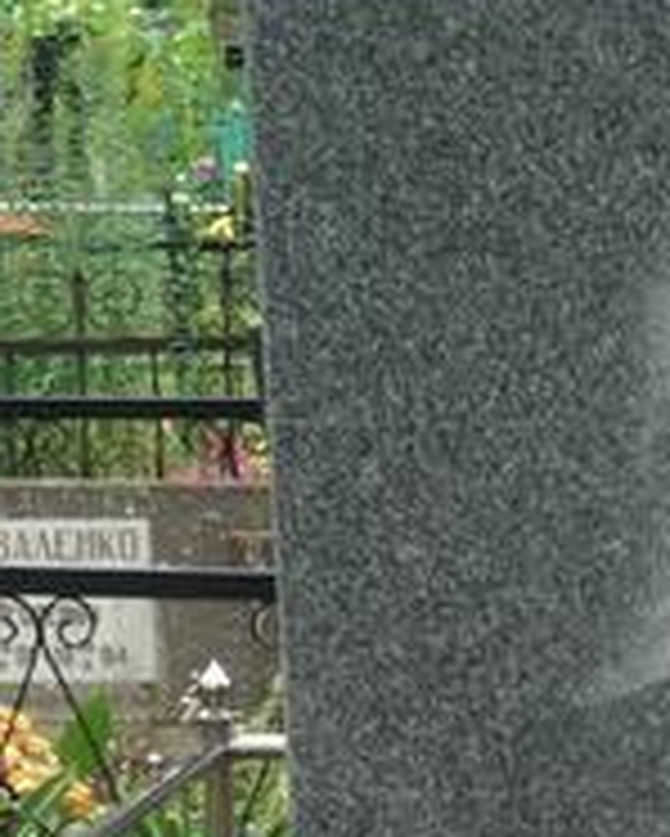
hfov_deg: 9.2
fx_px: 4062
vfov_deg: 11.4
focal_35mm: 164
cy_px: 1098
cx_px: 958
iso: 200
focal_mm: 5.99
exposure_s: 1/60
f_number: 2.6
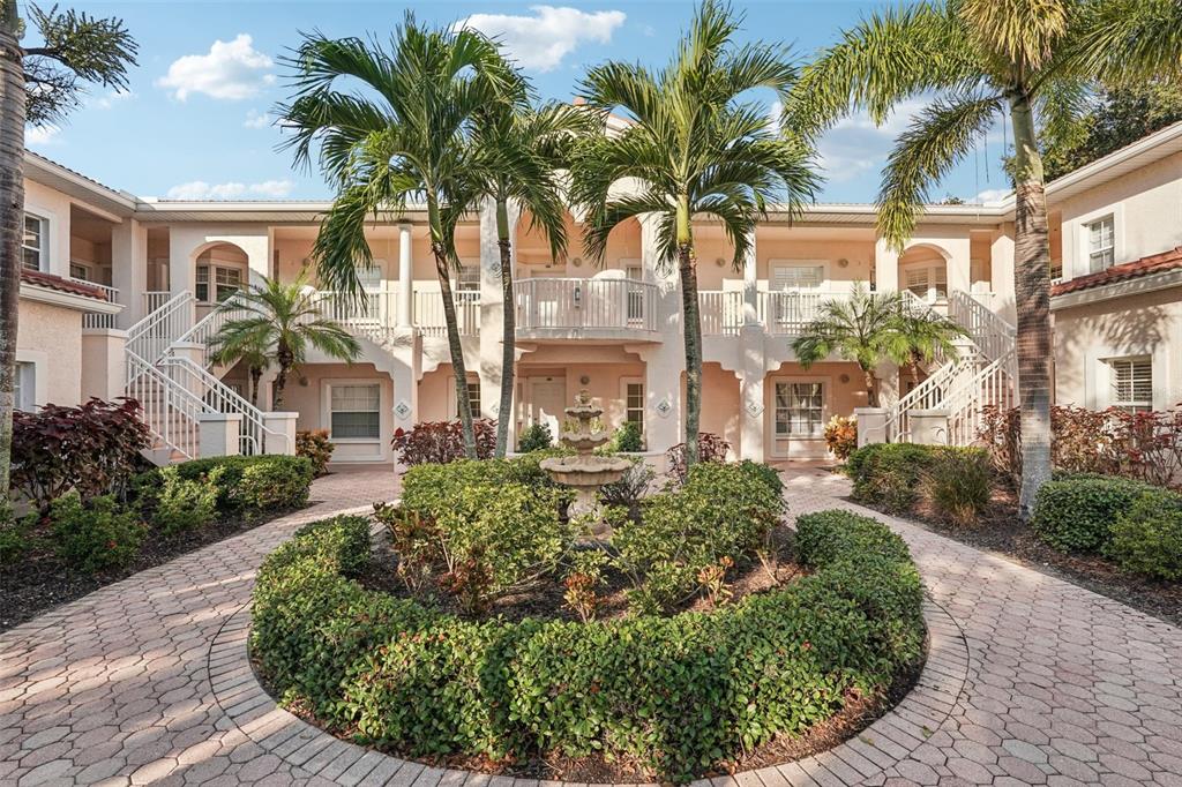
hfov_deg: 96.8
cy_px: 394
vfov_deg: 73.7
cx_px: 591
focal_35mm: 16
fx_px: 525
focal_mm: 16
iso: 400
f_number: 8
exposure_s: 1/500
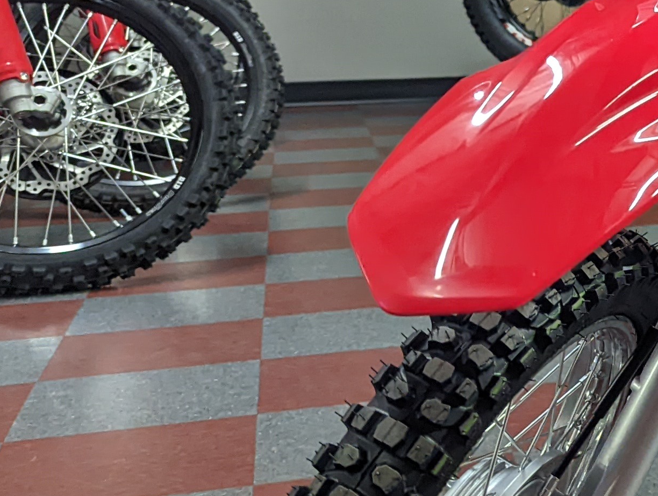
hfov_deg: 21.5
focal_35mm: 80
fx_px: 1523
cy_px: 182
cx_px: 905
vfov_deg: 18.5
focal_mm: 6.81
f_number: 1.85
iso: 1345
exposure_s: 1/141
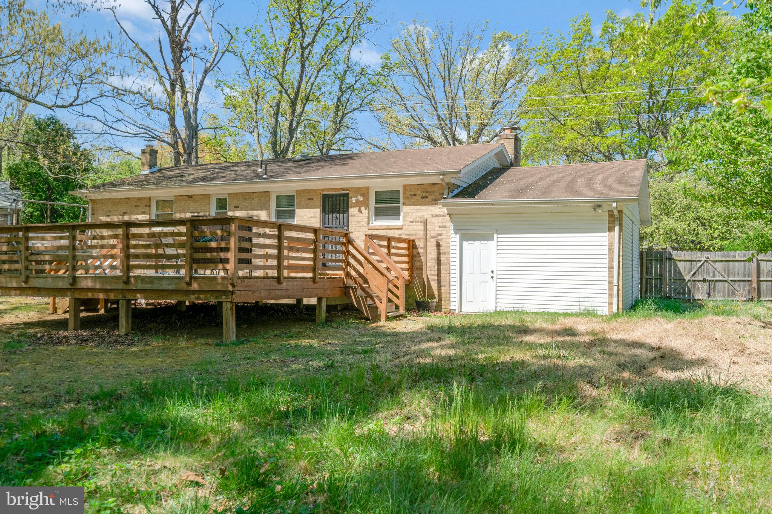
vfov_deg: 45.0
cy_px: 257
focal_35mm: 29
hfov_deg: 63.7
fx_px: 622
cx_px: 386
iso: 1250
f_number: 8
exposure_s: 1/2000
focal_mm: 29
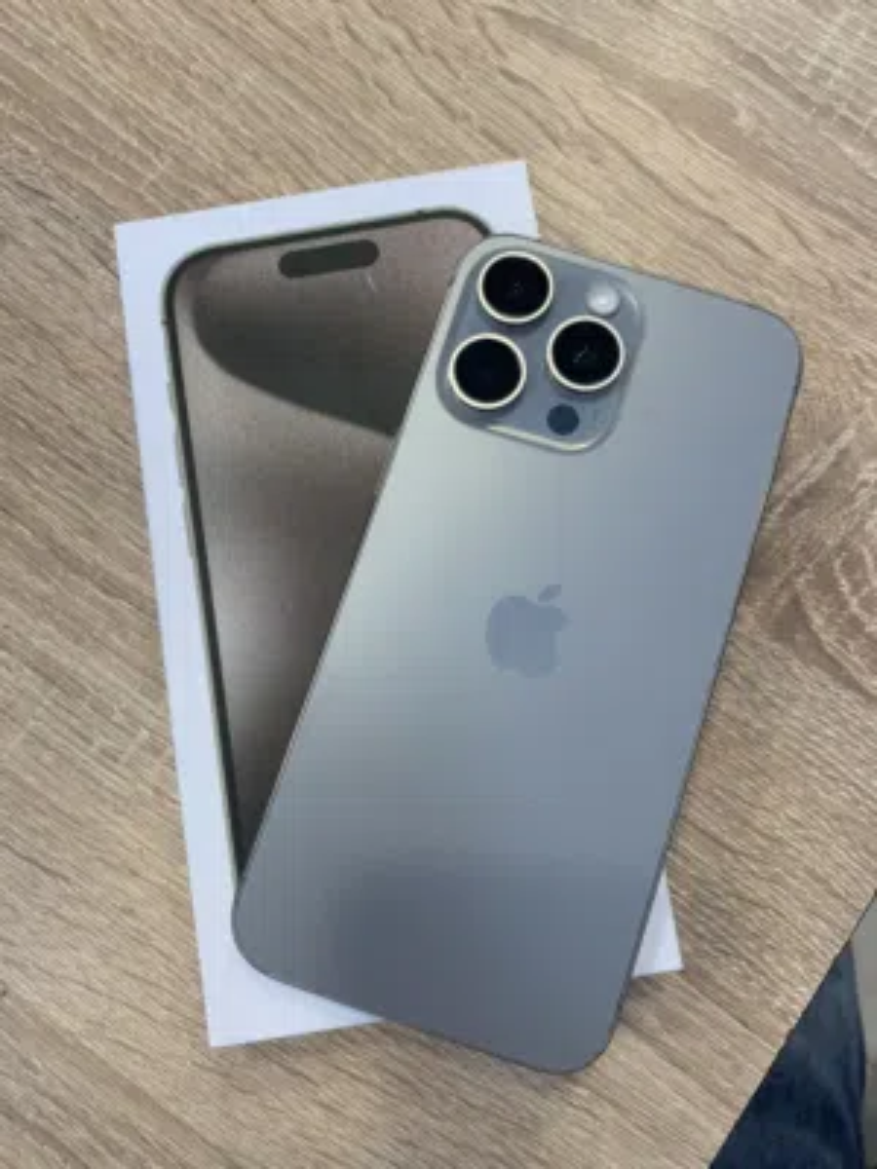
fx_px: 878
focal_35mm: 26
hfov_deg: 53.1
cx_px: 438
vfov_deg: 67.3
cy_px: 584
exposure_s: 1/100
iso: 64
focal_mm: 4.25
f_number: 1.8
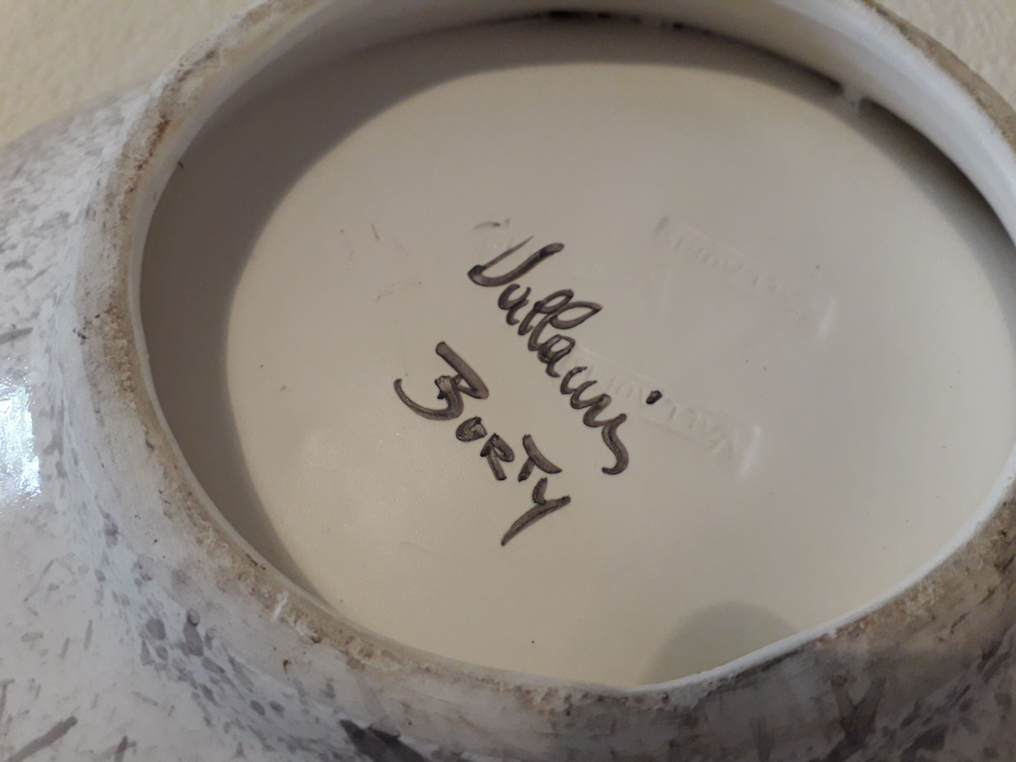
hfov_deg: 65.3
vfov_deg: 51.4
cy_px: 381
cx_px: 508
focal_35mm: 27
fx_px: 792
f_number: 1.9
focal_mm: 3.6
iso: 160
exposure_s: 1/50
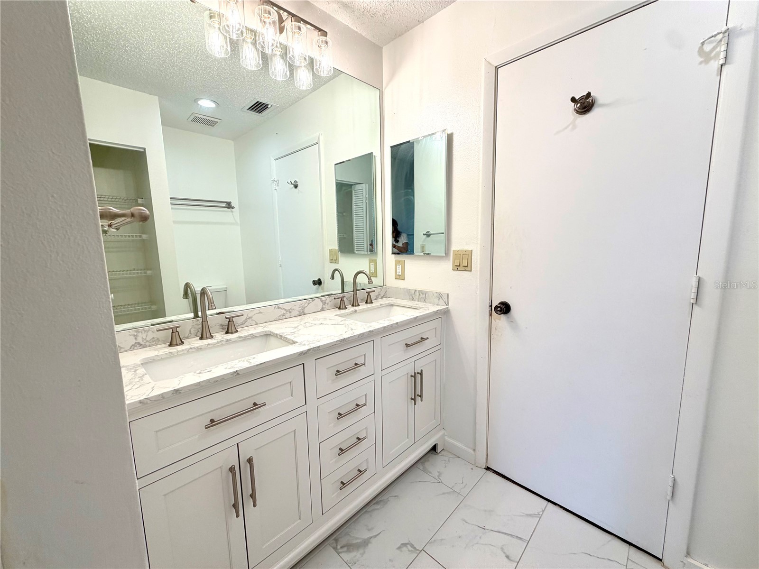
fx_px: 307
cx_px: 380
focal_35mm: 14
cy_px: 284
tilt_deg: -7.2
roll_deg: +1.4
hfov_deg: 102.1
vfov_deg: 85.7
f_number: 2.2
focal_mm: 2.22
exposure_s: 1/120
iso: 80
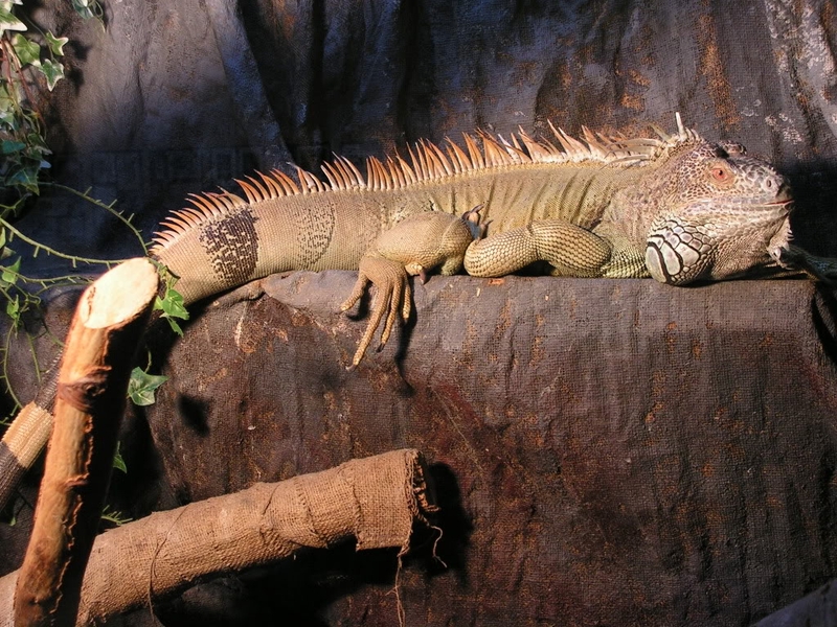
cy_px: 314
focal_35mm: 57
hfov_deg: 33.8
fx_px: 1378
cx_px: 418
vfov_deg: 25.7
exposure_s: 1/60
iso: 125
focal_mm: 9.6
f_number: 3.3
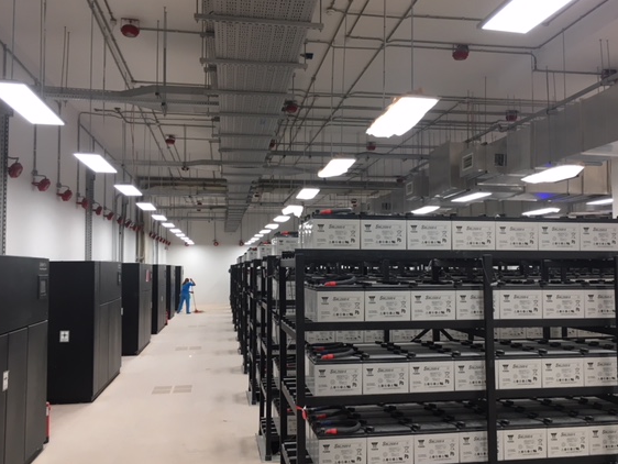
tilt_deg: +2.3
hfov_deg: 55.2
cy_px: 237
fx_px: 589
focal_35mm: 33
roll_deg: +0.1
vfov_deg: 43.0
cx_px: 338
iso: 64
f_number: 2.2
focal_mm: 4.15
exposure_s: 1/33
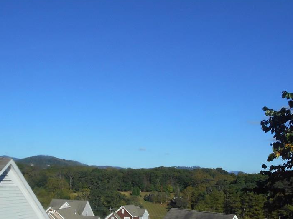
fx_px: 321
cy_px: 156
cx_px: 113
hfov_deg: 48.6
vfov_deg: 37.1
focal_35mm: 38
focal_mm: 4.6
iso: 80
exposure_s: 1/1250
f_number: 3.2
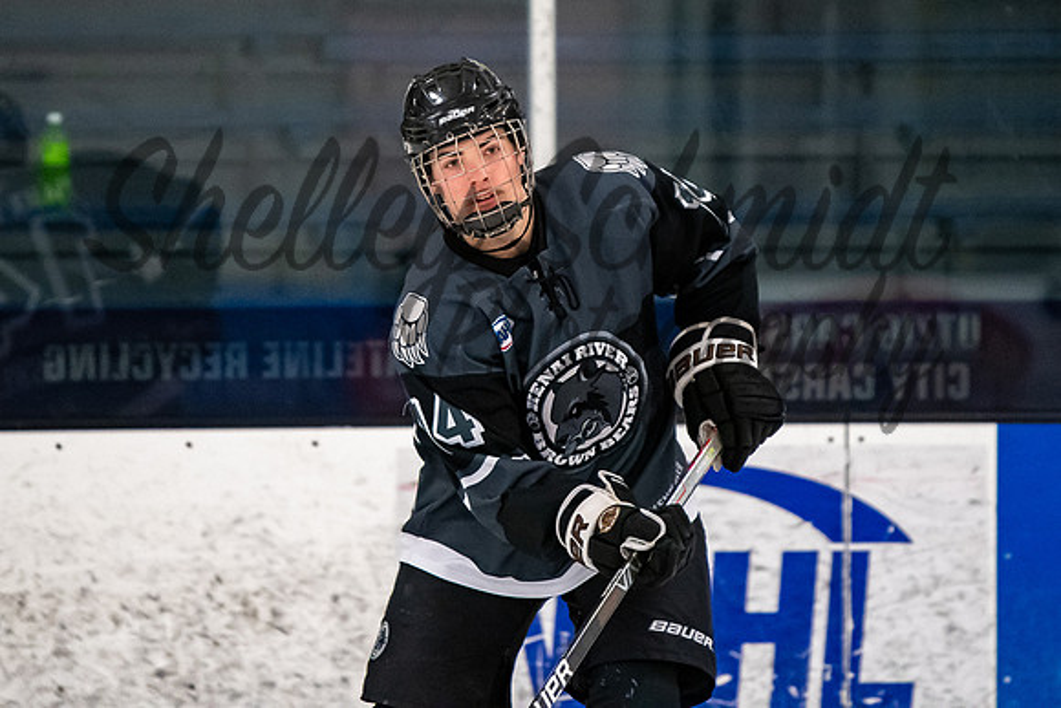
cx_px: 476
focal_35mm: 454
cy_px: 172
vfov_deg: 3.0
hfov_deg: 4.5
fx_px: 13390
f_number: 2.8
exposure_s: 1/800
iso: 2000
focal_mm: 200
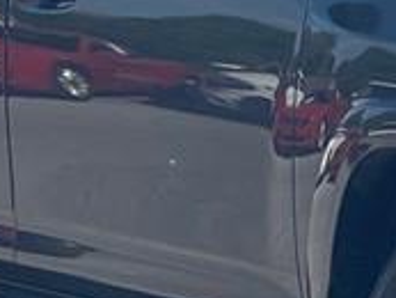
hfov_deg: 6.4
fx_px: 3514
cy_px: 126
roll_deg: -3.9
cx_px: 552
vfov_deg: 4.8
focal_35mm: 307
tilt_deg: -5.5
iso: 25
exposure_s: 1/1229
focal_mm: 6
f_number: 2
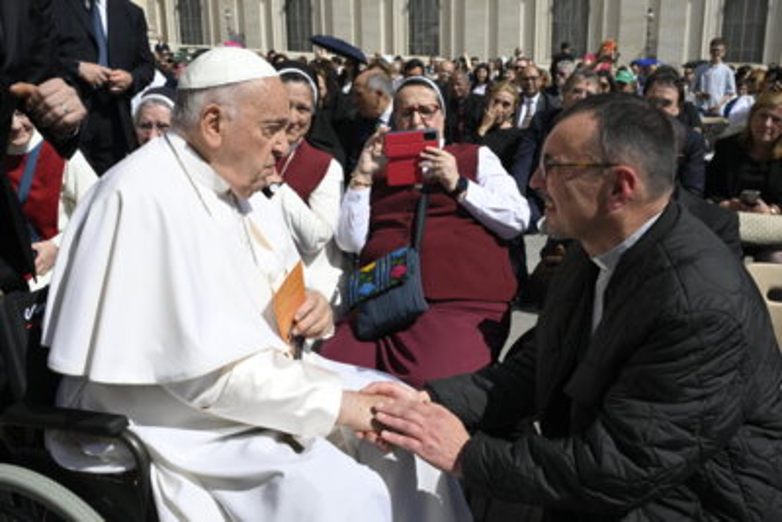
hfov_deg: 55.8
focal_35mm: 34
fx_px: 739
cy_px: 261
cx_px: 391
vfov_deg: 38.9
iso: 250
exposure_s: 1/800
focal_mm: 34
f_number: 10
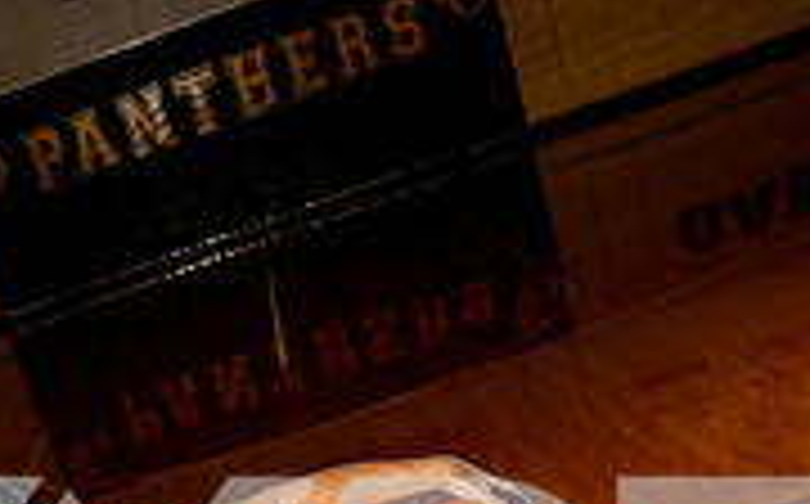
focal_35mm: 74
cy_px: 936
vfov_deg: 15.0
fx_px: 1632
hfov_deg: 27.7
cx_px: 261
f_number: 4
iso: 100
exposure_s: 1/200
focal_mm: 29
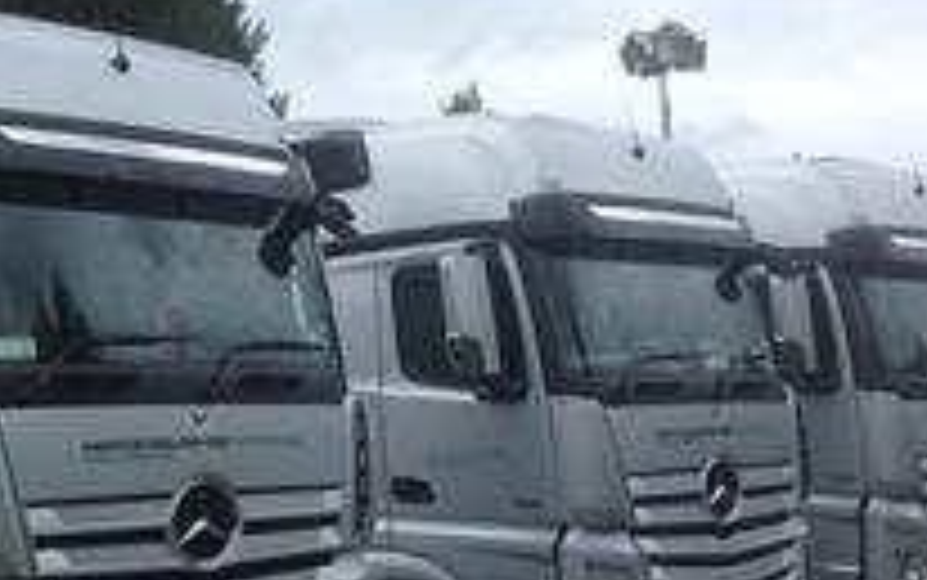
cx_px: 378
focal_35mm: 77
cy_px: 366
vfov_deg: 16.9
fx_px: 1946
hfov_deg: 26.7
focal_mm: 4.28
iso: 50
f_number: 2.4
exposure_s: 1/1120
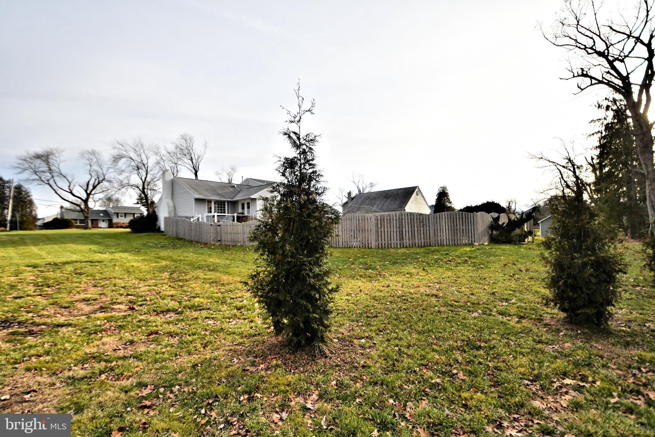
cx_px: 328
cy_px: 218
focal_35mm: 15
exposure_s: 1/8000
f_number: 3.5
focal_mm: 10.5
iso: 1000
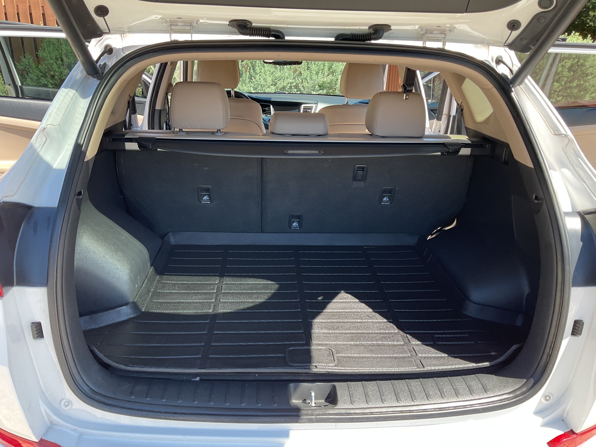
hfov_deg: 61.7
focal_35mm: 29
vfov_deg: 48.2
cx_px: 298
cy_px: 224
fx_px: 499
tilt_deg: -19.4
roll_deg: -1.8
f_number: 1.8
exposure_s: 1/193
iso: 16
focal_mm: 3
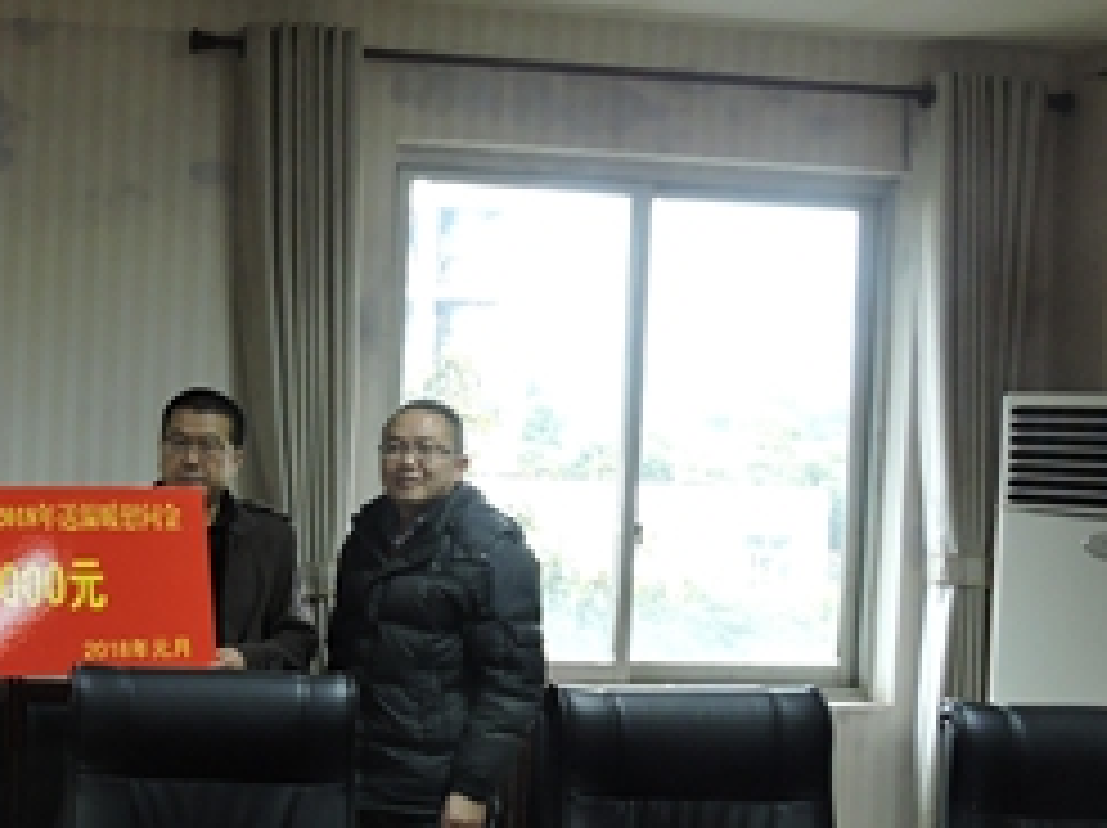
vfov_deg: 24.0
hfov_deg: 29.7
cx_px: 14
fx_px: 1949
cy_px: 457
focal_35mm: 61
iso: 400
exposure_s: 1/25
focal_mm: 5.4
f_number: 3.5
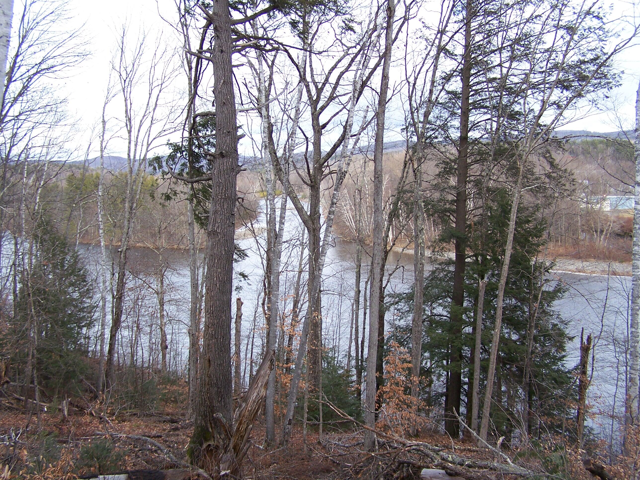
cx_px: 320
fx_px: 703
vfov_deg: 37.7
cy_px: 240
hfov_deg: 49.0
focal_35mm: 38
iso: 80
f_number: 2.8
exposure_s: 1/125
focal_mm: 6.3
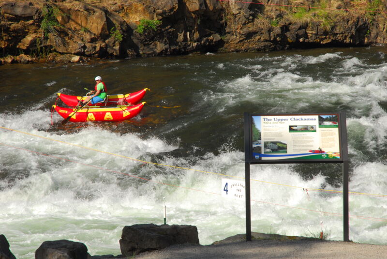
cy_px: 130
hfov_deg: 10.2
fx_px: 2179
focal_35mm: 202
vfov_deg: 6.8
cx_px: 194
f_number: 13
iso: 200
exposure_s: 1/125
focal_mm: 135
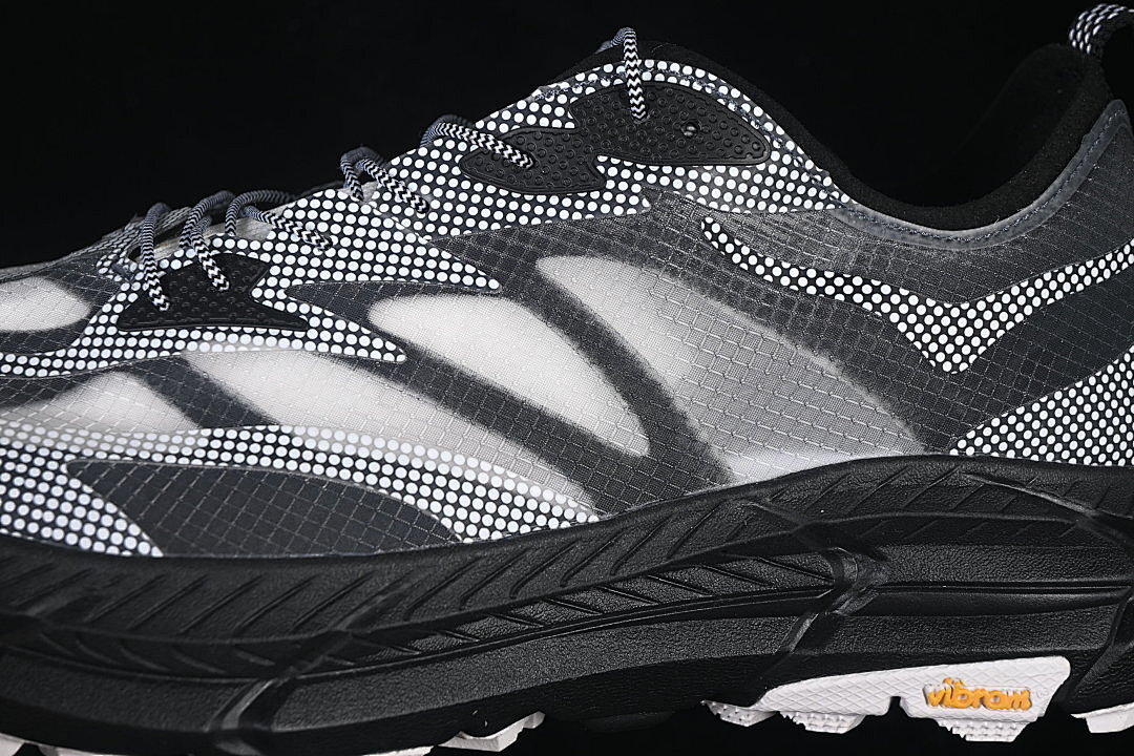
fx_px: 2362
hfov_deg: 27.0
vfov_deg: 18.2
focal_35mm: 75
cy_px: 378
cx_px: 567
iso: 160
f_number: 6.3
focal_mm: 50
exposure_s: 1/60
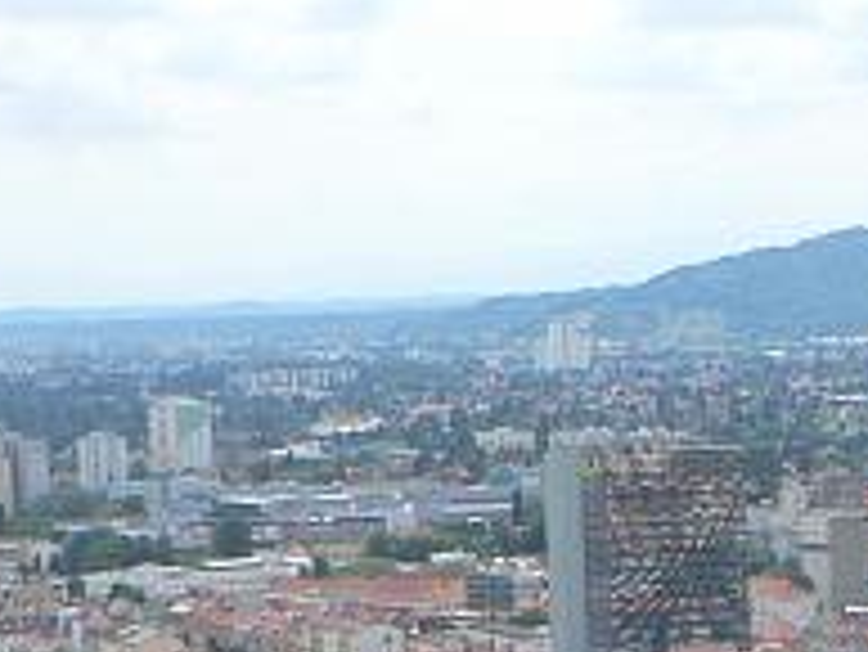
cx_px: 1151
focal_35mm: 149
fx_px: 3739
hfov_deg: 12.8
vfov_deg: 9.5
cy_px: 1169
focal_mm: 6
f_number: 5
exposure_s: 1/400
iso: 80
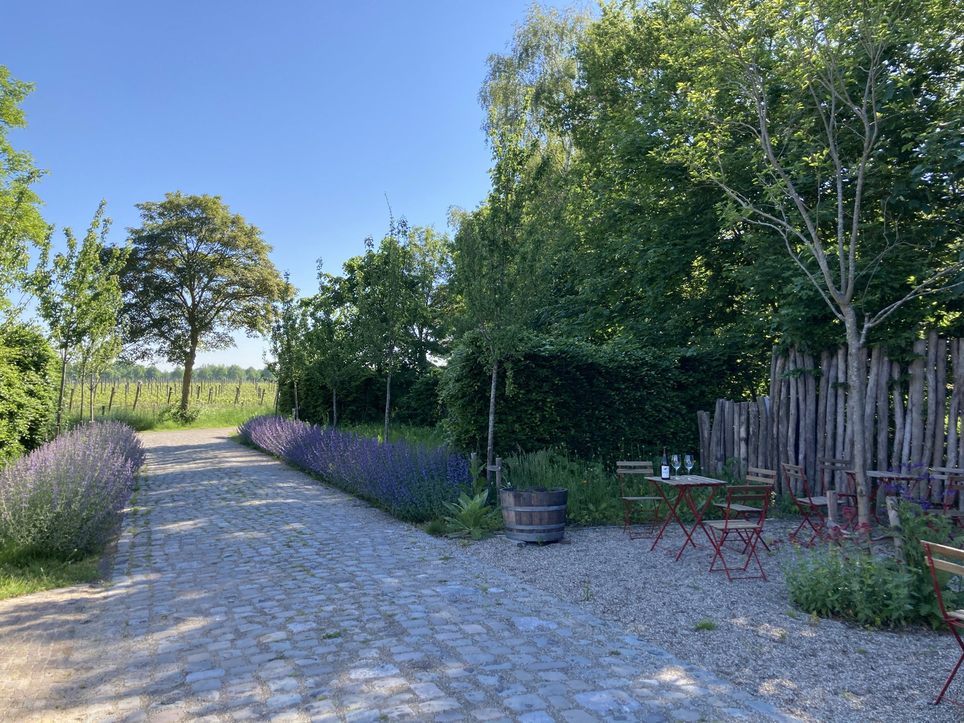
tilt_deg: +2.6
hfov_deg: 63.4
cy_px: 362
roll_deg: +0.5
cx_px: 482
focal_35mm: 28
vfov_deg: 49.7
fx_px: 780
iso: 20
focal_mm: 3.99
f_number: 1.8
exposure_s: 1/685
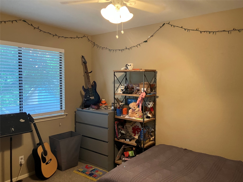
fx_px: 197
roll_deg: -0.5
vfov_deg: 49.7
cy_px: 91
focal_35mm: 28
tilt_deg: -3.0
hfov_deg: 63.4
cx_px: 122
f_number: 1.8
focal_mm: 3.99
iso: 320
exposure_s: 1/60
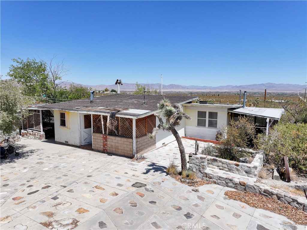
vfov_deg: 56.8
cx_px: 154
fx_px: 213
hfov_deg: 71.6
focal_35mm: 24
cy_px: 115
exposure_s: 1/2000
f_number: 2.8
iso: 100
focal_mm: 12.29
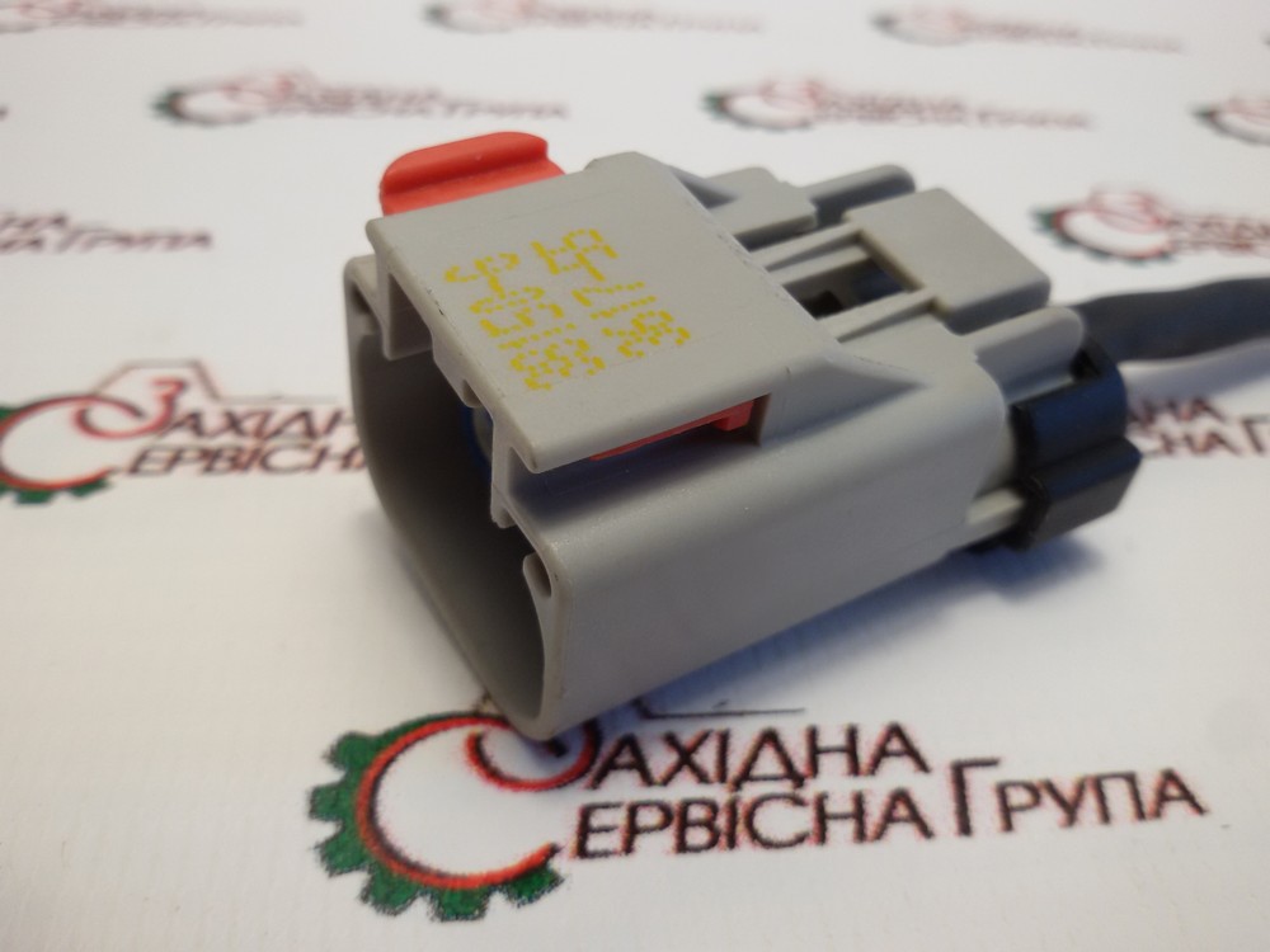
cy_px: 476
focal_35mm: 31
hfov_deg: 58.4
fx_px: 1137
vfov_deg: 45.4
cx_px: 635
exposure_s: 1/50
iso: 40
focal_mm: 2.93
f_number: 2.4
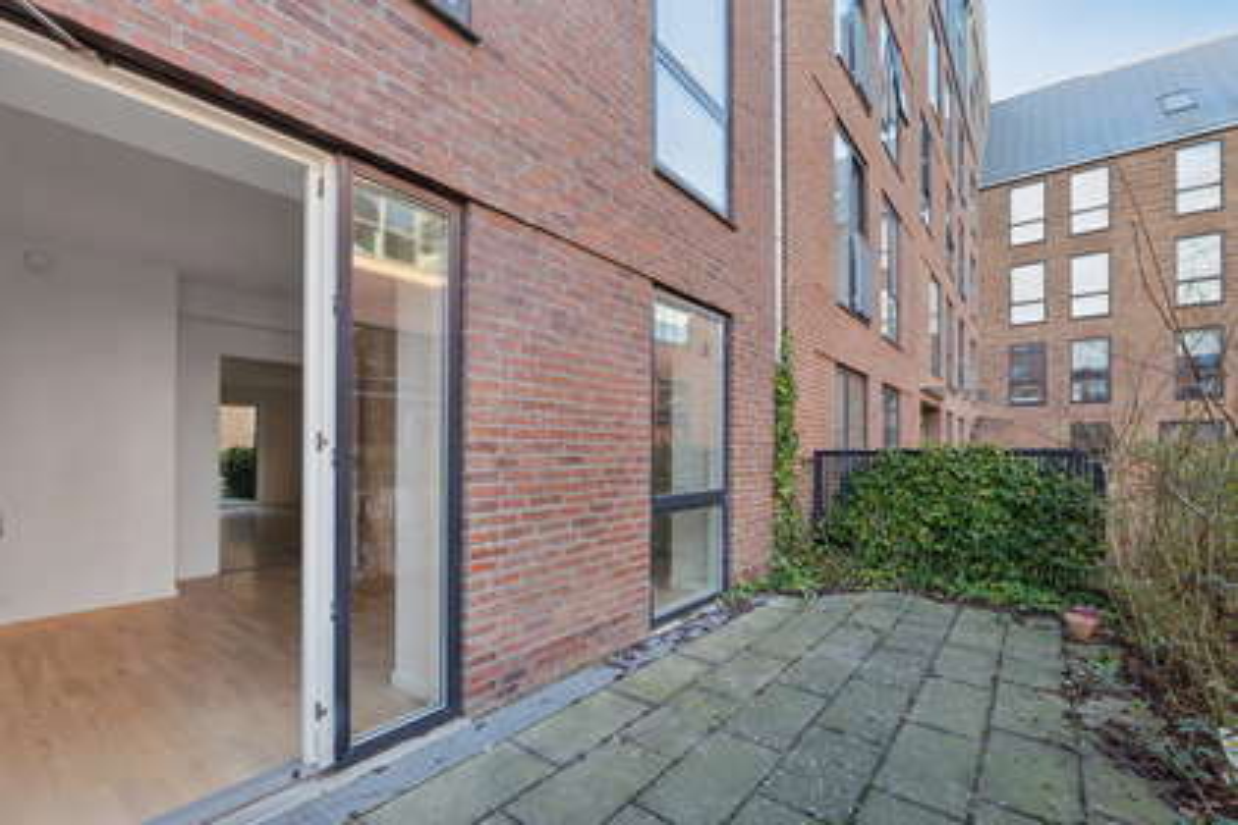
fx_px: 516
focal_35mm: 15
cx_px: 619
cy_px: 412
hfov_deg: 100.4
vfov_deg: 77.3
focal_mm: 10
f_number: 8
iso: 200
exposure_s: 1/10
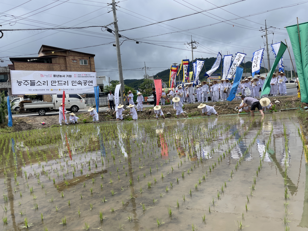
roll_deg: +5.6
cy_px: 116
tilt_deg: -3.4
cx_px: 154
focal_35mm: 26
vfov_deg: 53.1
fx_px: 231
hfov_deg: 67.3
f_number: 1.6
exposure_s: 1/3610
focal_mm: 4.2
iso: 32
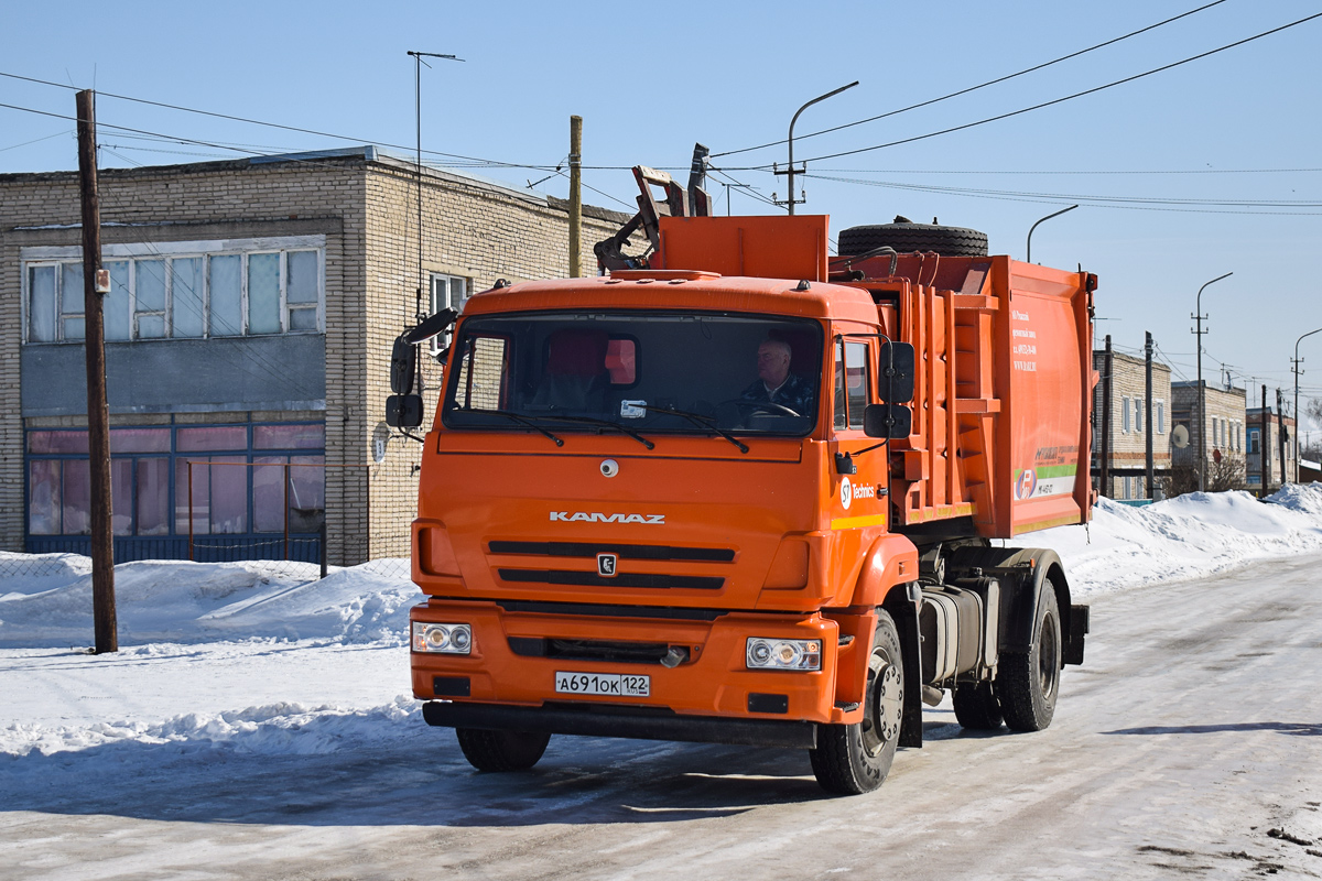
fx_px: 2093
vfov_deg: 23.8
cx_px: 661
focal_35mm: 57
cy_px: 440
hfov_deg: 35.1
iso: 100
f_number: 4.8
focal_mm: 38
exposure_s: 1/1250
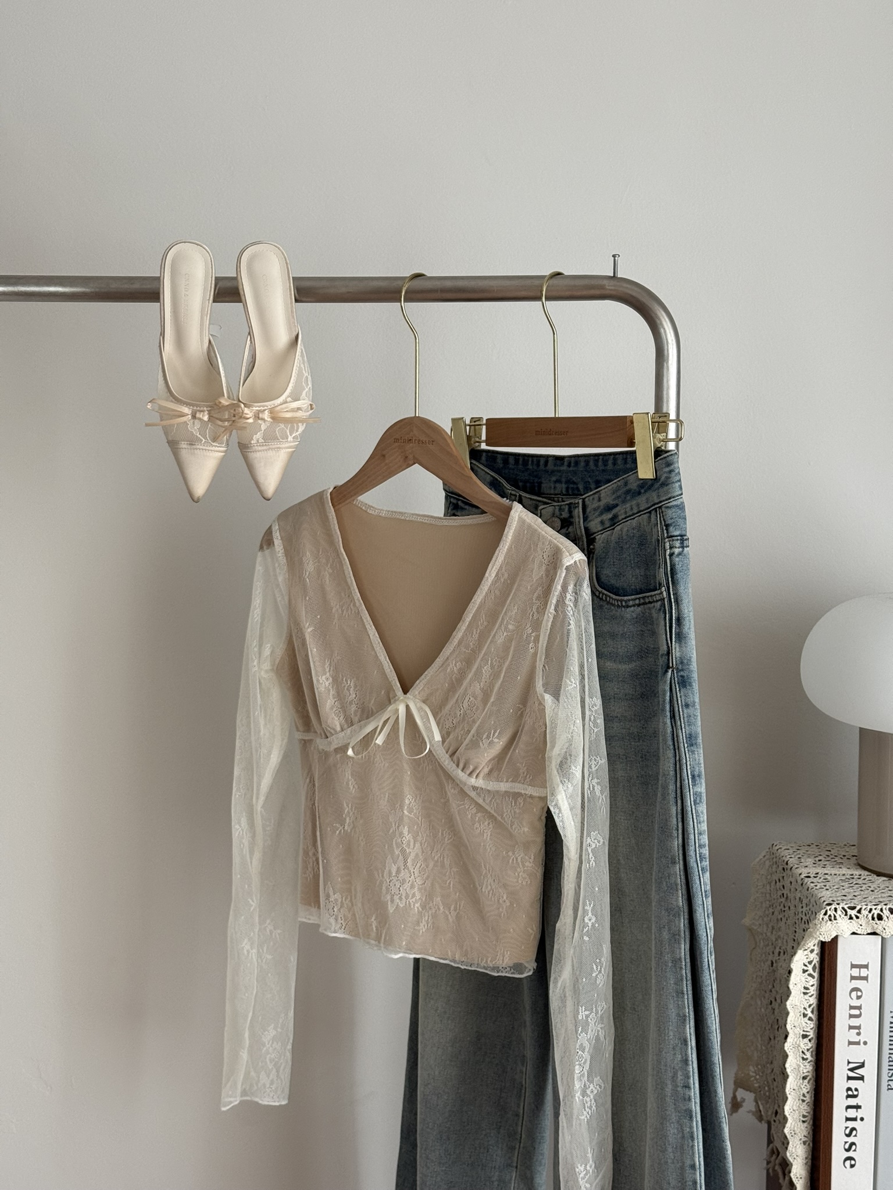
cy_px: 595
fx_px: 1651
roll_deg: -0.7
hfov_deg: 30.3
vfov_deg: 39.7
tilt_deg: -5.1
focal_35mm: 48
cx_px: 446
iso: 100
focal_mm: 6.76
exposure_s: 1/76
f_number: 1.78
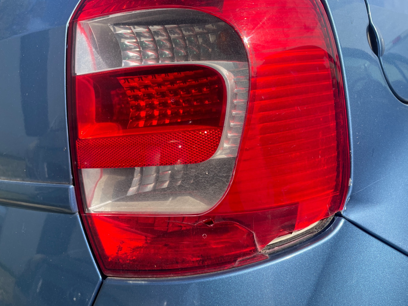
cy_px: 153
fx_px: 306
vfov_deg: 53.1
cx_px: 204
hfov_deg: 67.3
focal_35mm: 26
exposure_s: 1/1553
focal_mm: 4.2
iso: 32
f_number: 1.6
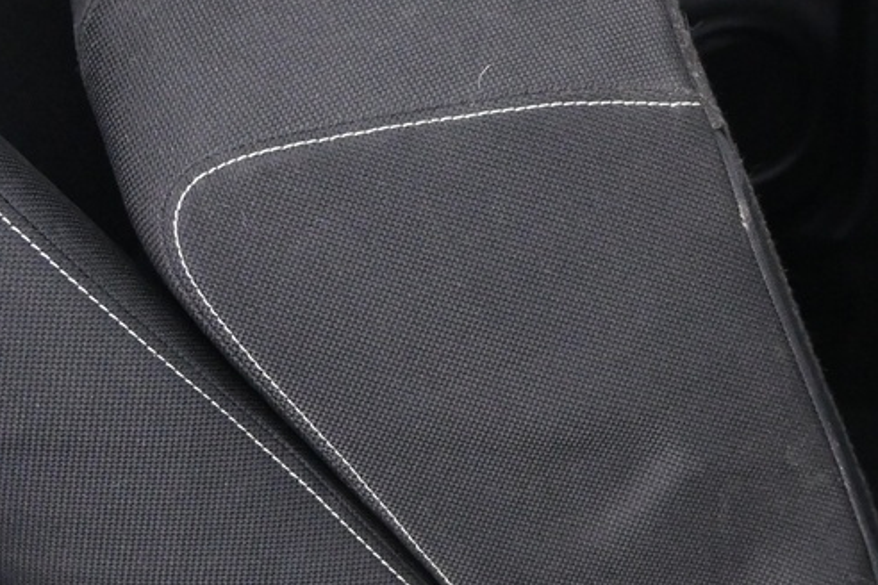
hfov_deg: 25.3
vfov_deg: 17.1
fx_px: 1927
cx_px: 698
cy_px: 114
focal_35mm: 79
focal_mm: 16
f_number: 3.5
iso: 3600
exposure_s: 1/25
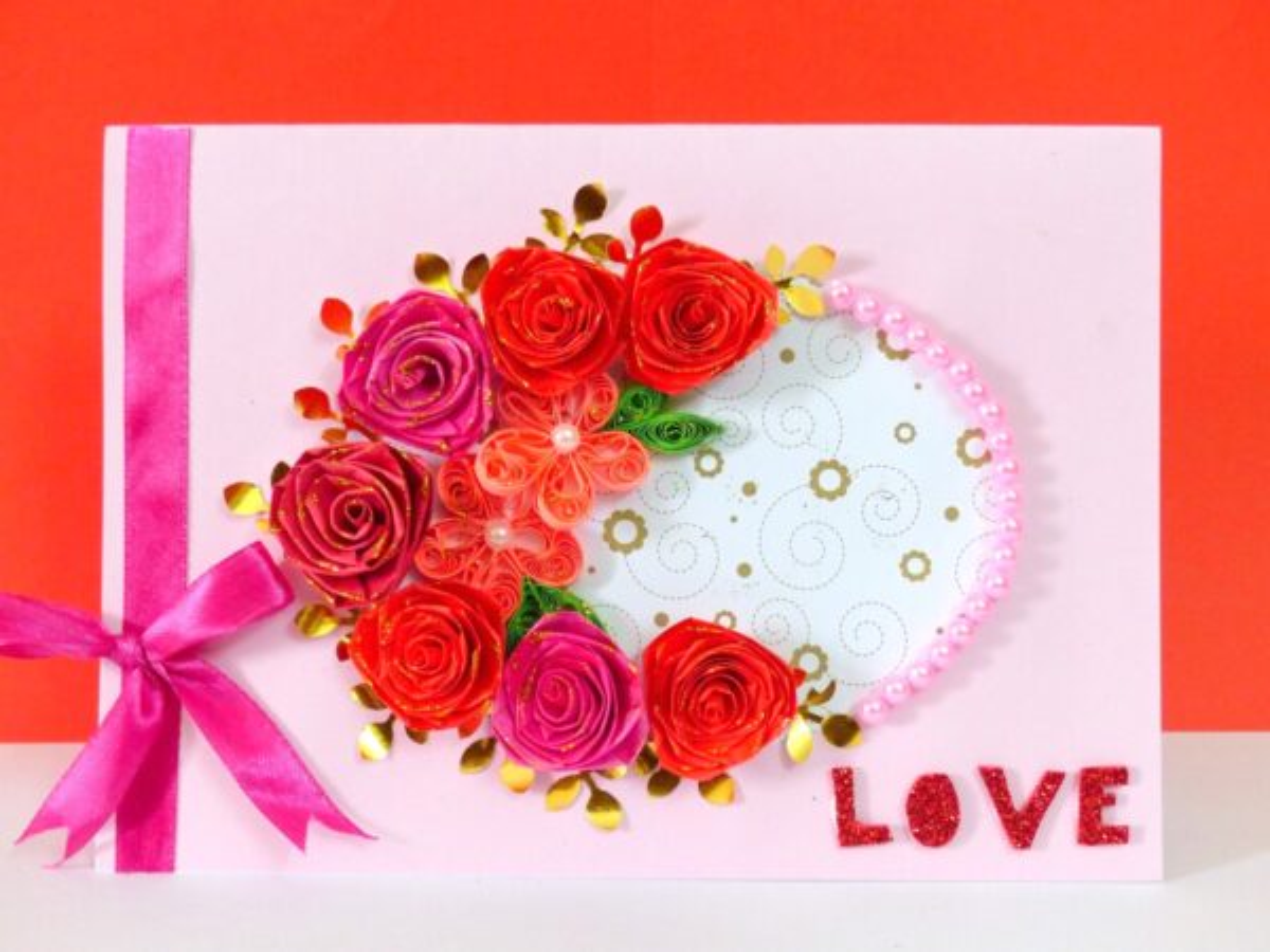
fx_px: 1614
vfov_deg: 32.9
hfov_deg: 42.9
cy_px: 476
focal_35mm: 44
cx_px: 635
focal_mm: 7.8
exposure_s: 1/30
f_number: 2.8
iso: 400
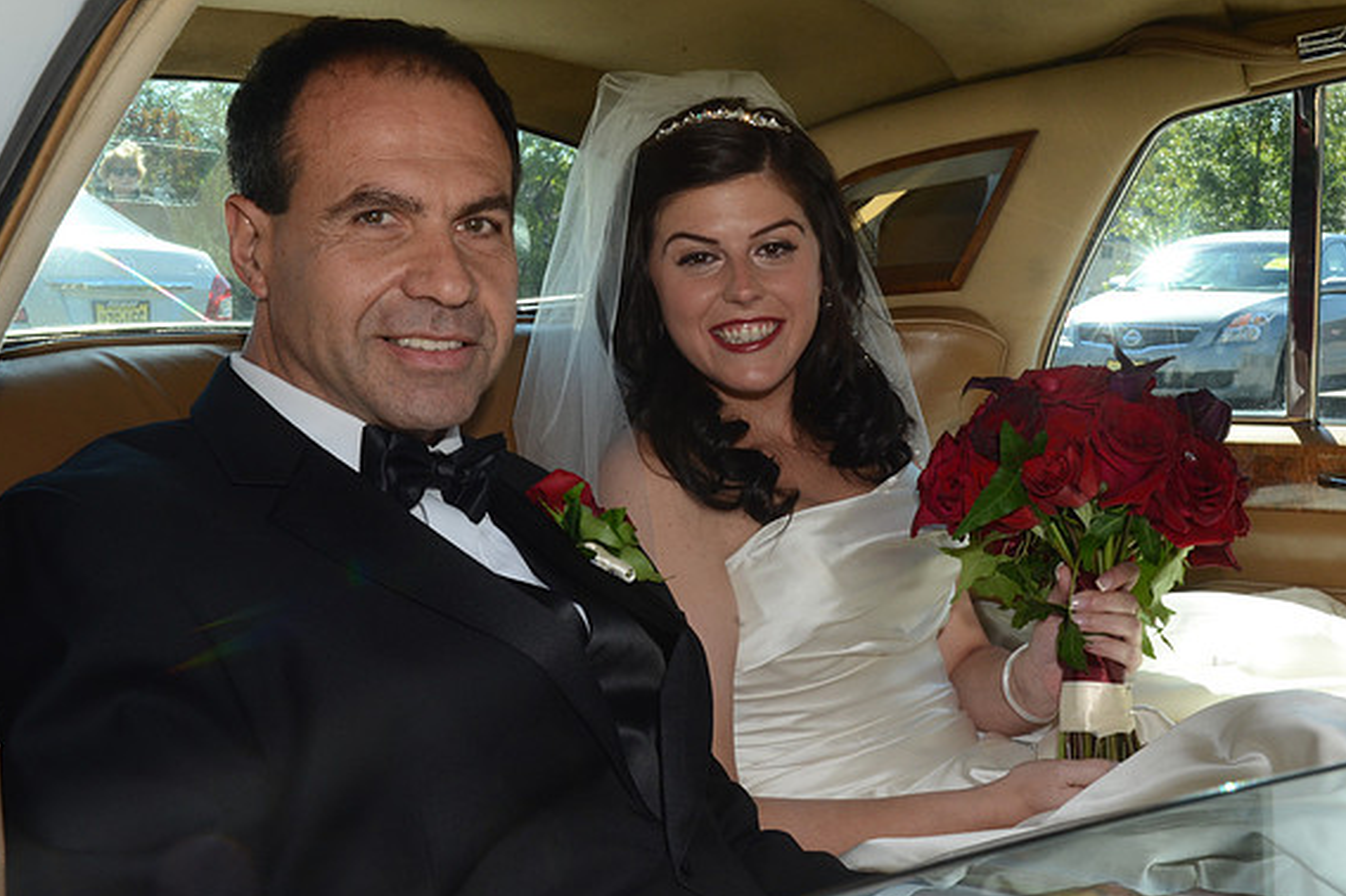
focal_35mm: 52
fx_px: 1943
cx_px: 673
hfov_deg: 38.2
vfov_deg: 26.0
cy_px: 453
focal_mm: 34
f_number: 16
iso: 500
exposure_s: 1/60
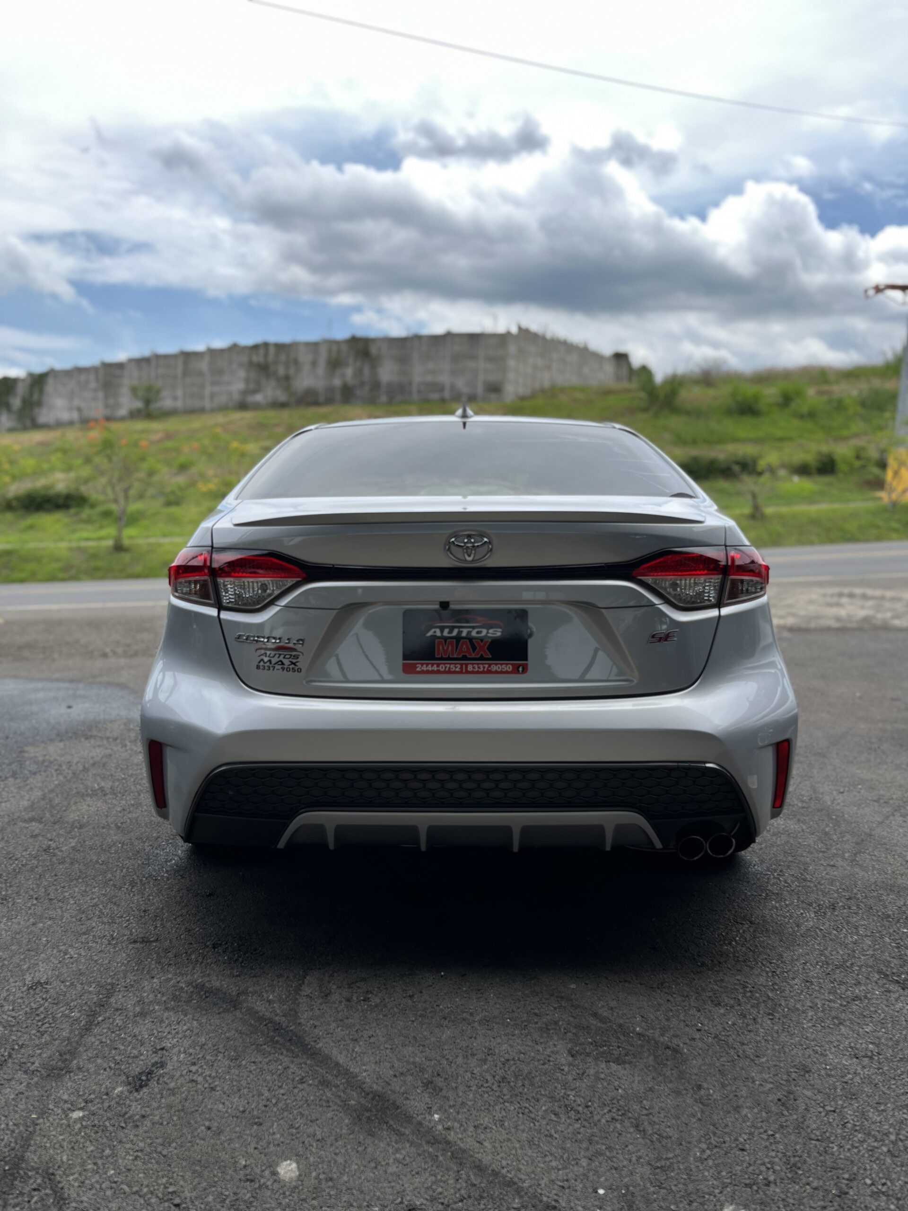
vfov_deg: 67.3
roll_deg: -2.6
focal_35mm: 26
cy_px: 606
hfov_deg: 53.1
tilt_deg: -7.1
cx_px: 454
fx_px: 909
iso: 50
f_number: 1.6
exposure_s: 1/821
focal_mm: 5.1
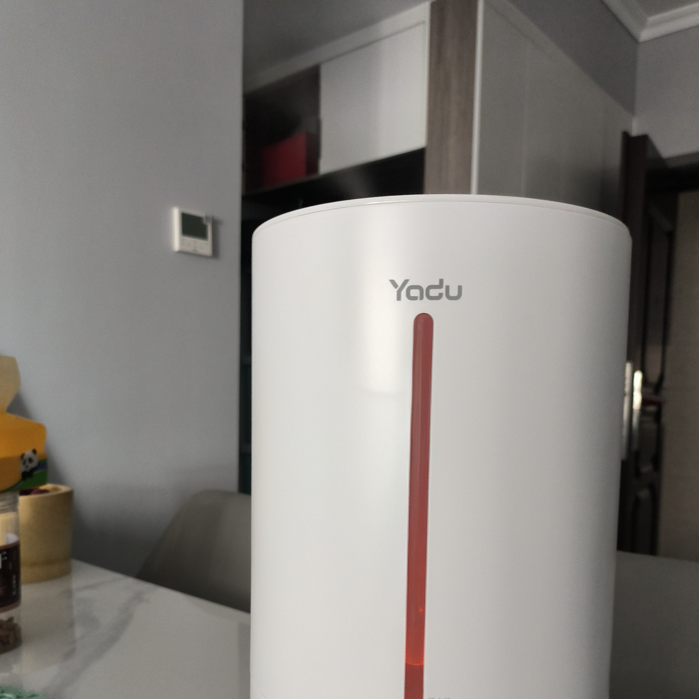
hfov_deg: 57.3
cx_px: 354
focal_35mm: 28
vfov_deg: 56.0
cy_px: 469
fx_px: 640
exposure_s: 1/33.3
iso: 766
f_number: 1.79
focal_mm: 4.69
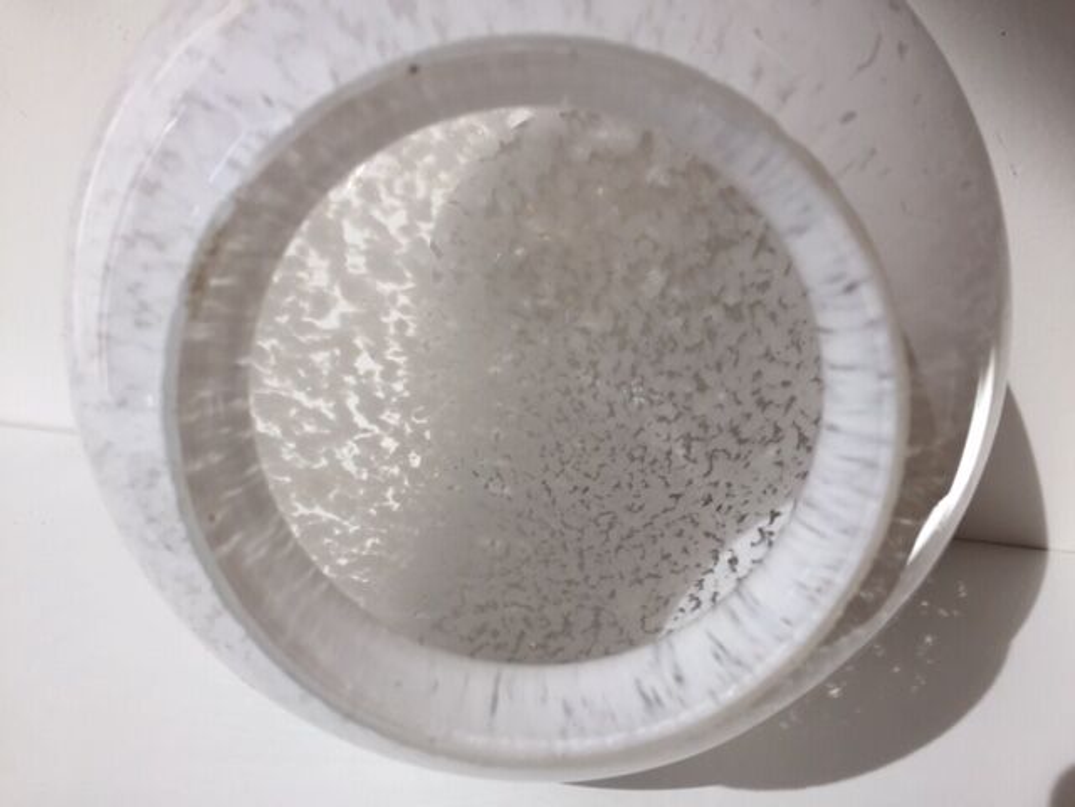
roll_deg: -4.2
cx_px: 538
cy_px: 404
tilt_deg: -25.7
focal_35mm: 29
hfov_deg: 61.7
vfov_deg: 48.2
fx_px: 901
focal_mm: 4.15
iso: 32
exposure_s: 1/238
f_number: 2.2
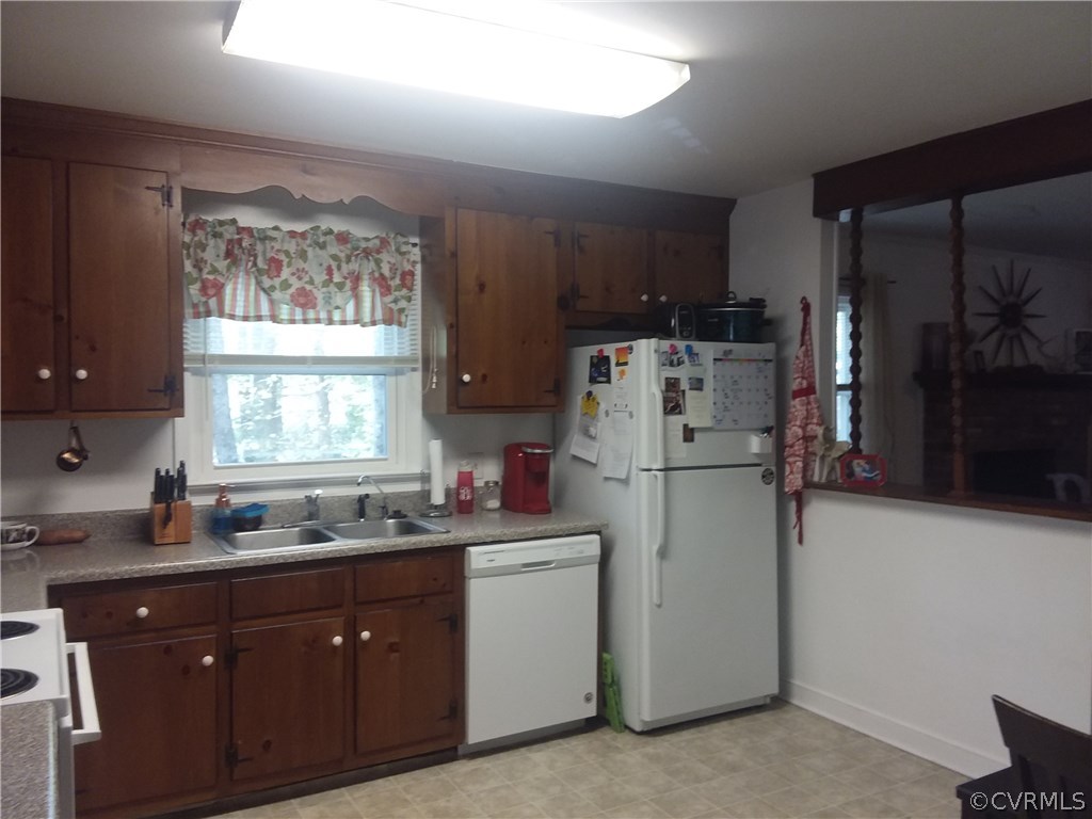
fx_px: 852
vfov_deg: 51.4
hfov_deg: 65.3
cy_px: 410
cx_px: 546
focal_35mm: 27
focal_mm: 2.91
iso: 80
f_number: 1.9
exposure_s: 1/30
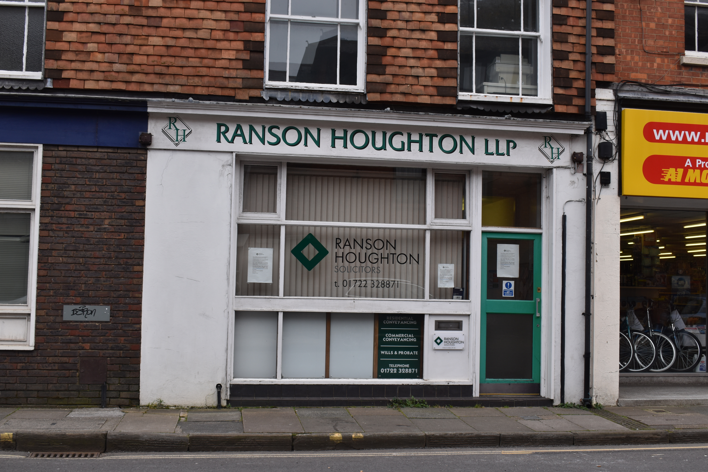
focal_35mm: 42
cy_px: 236
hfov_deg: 46.4
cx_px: 354
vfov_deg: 31.9
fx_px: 826
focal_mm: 28
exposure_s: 1/250
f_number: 8
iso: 200
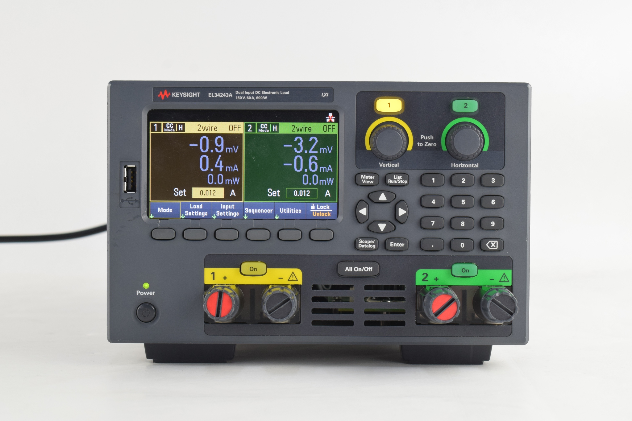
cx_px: 316
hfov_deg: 24.6
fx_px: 1448
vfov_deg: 16.6
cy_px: 210
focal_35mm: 82
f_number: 10
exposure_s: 1/30
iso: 500
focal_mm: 55
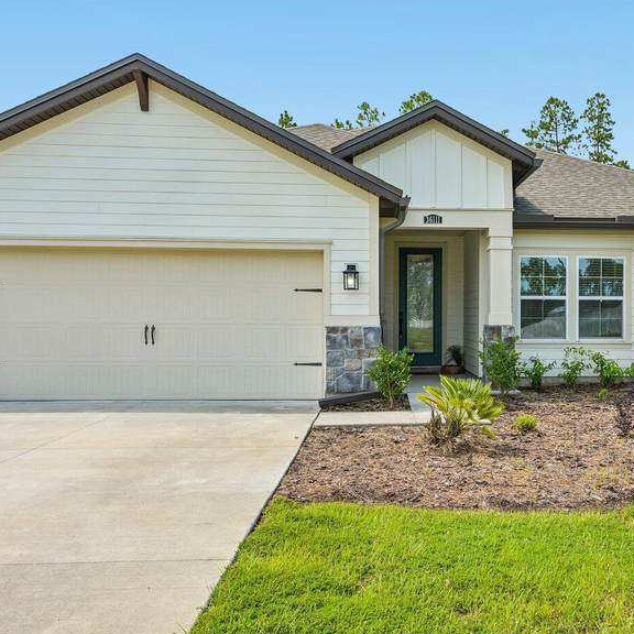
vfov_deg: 48.5
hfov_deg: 47.4
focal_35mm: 34
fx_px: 705
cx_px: 438
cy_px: 318
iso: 100
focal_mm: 18
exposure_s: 1/180
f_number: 8
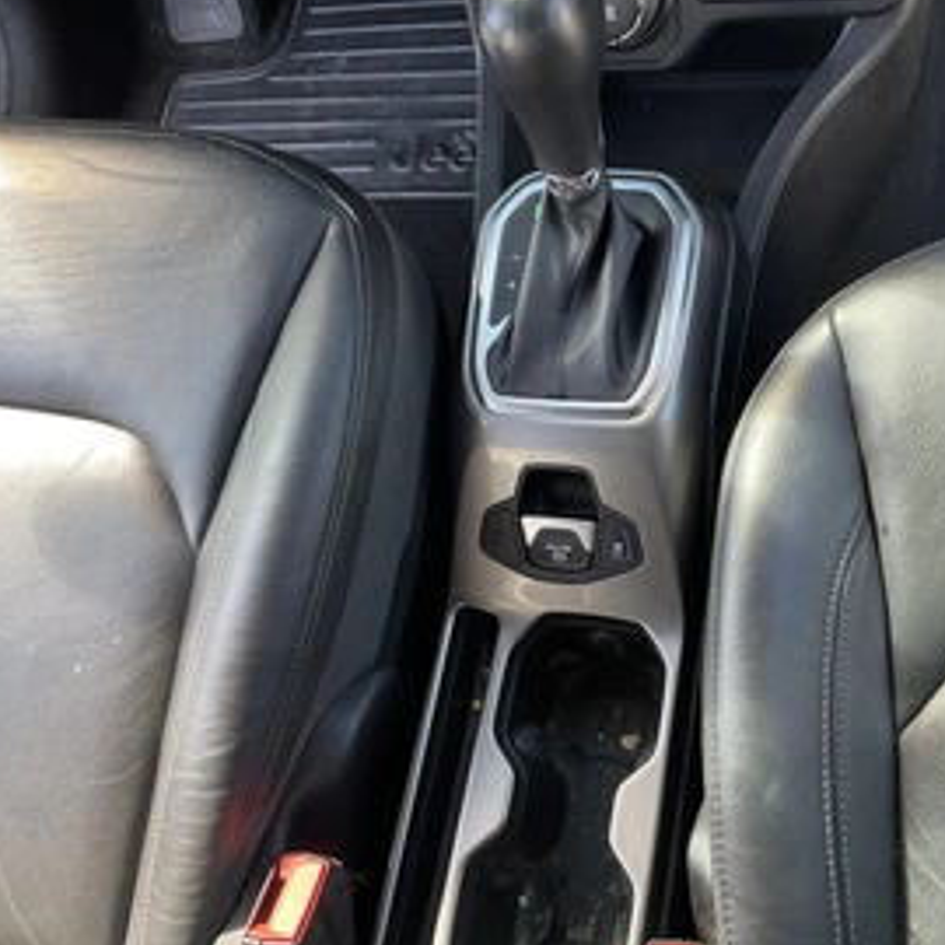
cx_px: 626
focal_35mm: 38
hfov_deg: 43.3
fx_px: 1174
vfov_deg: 43.9
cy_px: 469
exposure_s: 1/107
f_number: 1.8
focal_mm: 3
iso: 64
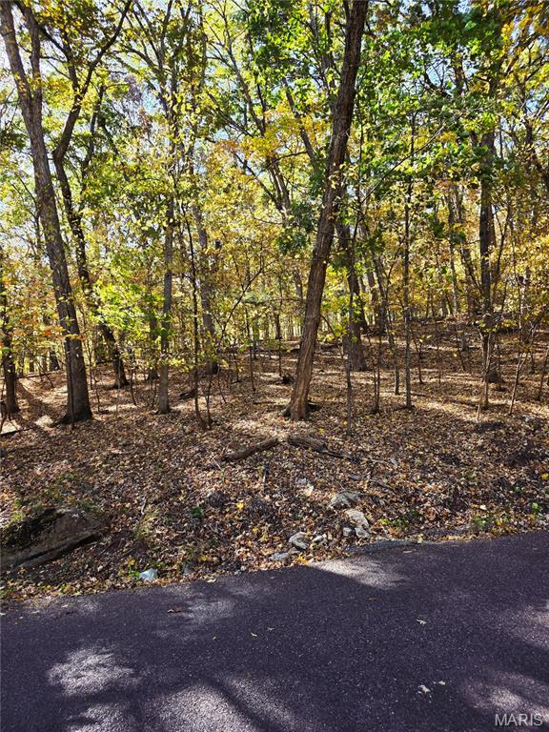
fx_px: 486
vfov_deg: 73.9
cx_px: 274
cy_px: 366
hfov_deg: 58.9
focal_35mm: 23
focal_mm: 6.3
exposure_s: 1/182
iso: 50
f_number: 1.7
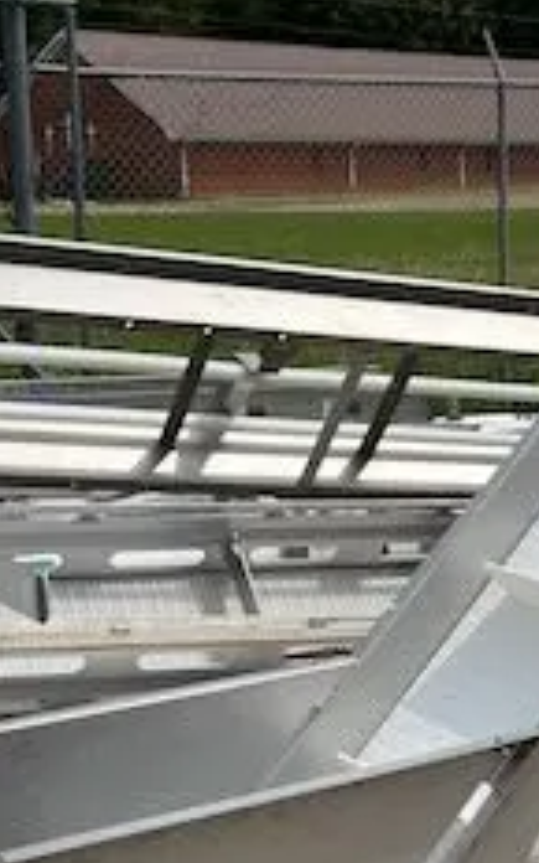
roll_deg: +0.9
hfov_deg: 16.6
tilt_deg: -7.3
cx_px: 606
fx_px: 1786
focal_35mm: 76
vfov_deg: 27.1
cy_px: 372
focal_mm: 5.7
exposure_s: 1/6993
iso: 50
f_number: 1.5
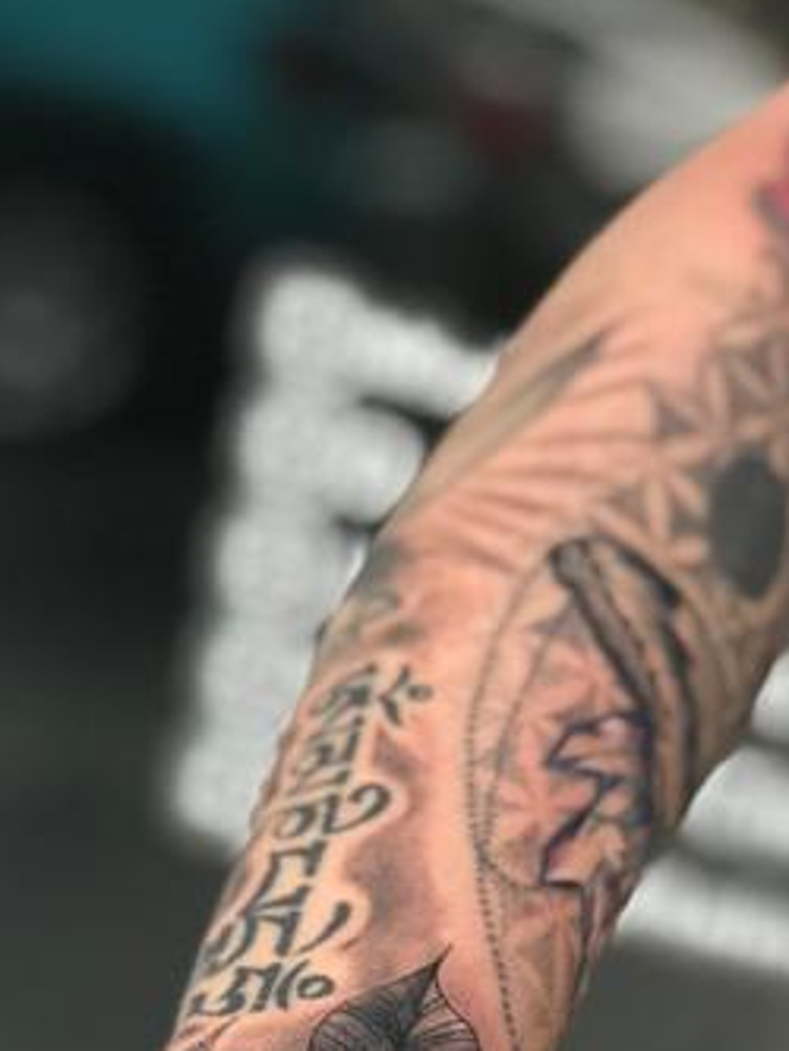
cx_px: 385
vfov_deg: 14.0
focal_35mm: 137
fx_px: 4161
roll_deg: -11.3
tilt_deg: -15.6
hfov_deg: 10.8
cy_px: 1190
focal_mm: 6.6
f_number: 2.8
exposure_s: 1/60
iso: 32
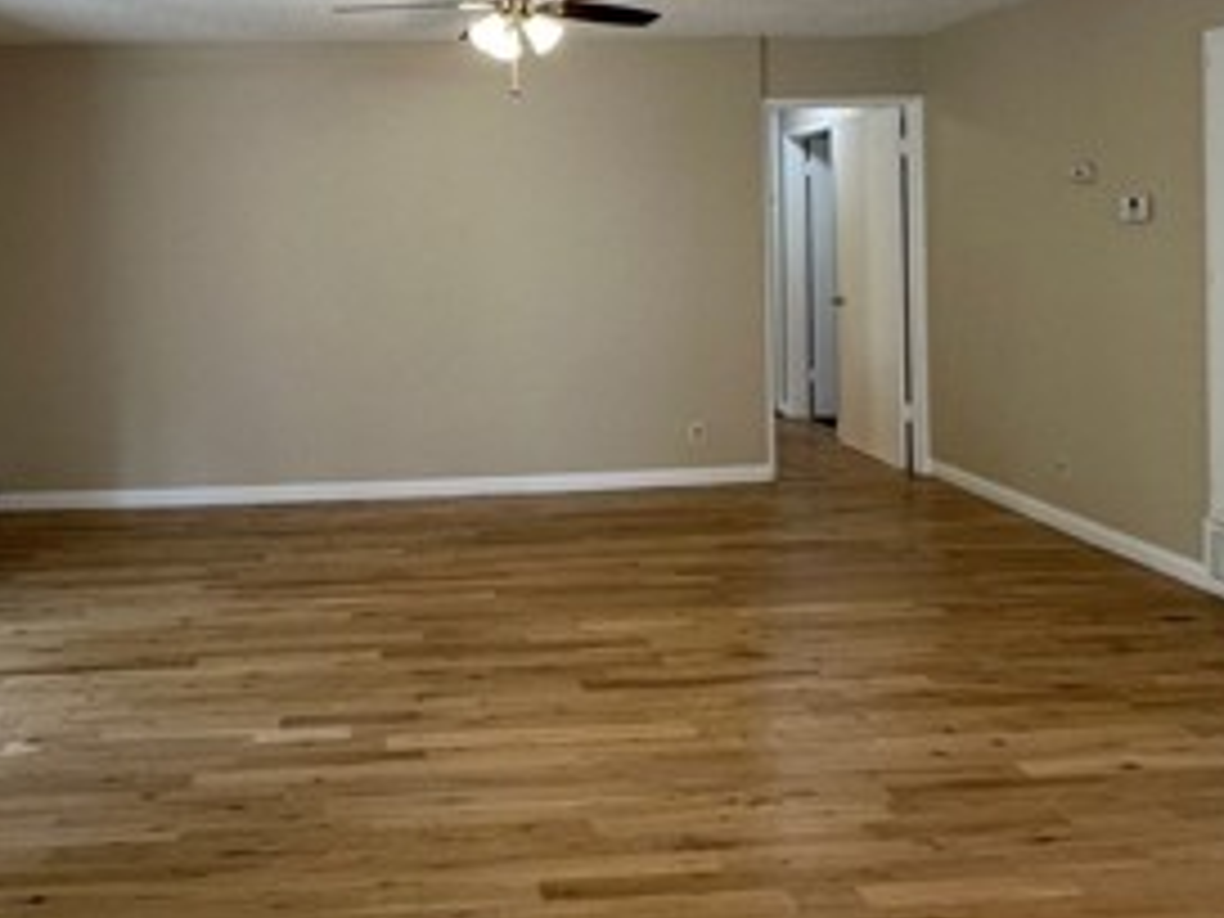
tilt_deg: -1.3
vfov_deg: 41.9
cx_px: 423
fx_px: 1167
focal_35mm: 33
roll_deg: +1.6
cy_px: 248
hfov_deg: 54.4
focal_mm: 2.22
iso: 160
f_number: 2.2
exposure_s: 1/120
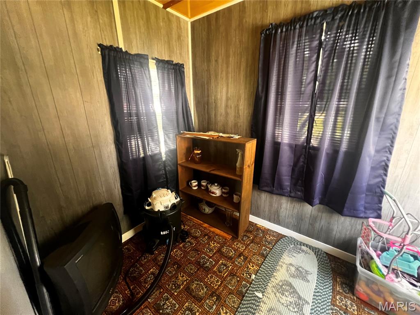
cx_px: 210
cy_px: 158
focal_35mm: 13
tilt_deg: -17.3
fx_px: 158
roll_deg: +1.2
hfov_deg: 106.2
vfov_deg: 89.9
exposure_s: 1/60
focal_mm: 1.57
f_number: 1.8
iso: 1000
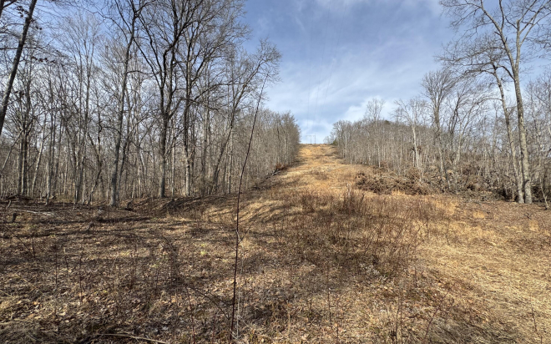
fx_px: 225
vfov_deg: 74.4
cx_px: 277
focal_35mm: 15
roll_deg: -0.9
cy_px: 194
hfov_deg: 101.5
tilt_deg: +5.3
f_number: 2.2
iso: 40
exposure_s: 1/1198
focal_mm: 2.22
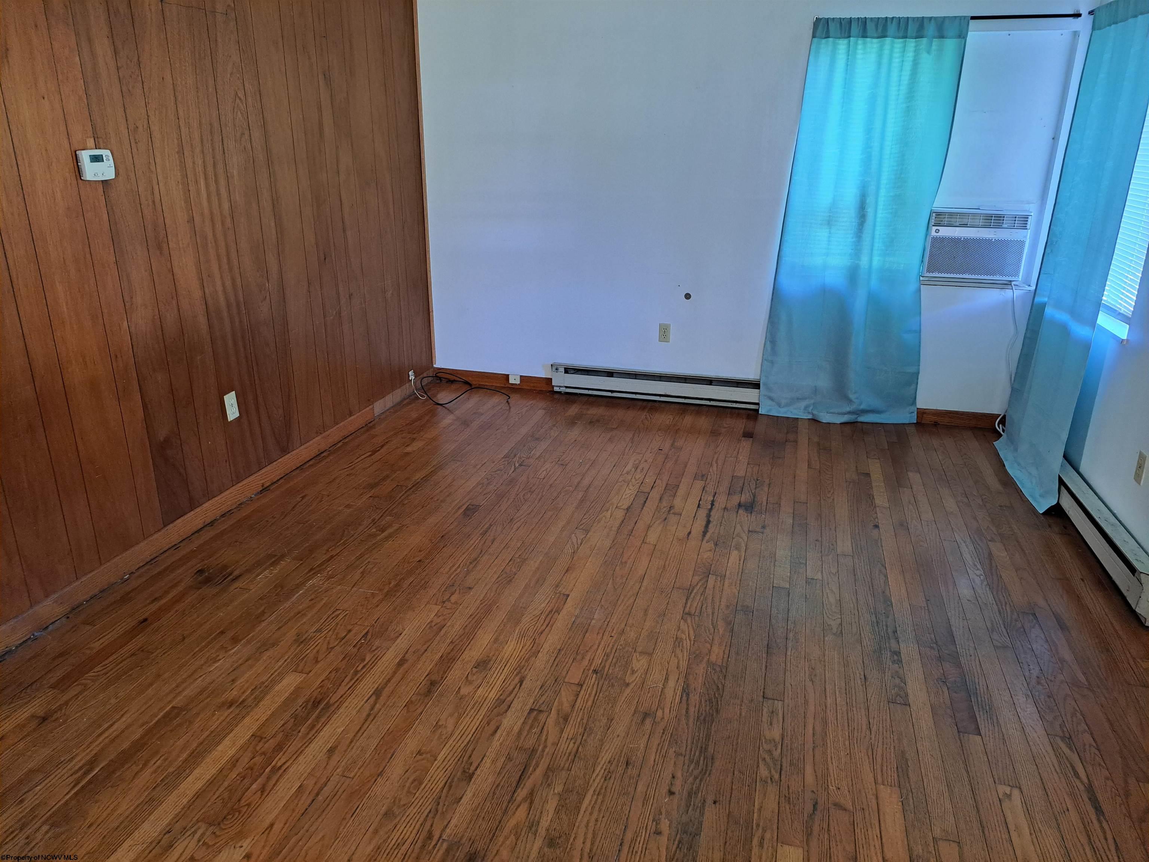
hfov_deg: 71.6
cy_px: 431
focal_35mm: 24
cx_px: 574
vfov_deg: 56.8
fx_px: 797
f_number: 1.8
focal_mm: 5.23
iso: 250
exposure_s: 1/40
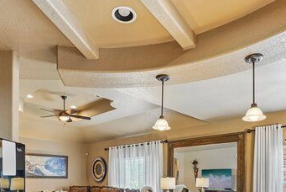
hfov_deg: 61.8
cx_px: 157
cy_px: 177
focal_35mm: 30
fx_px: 239
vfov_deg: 40.0
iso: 400
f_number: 8
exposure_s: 1/13
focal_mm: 16
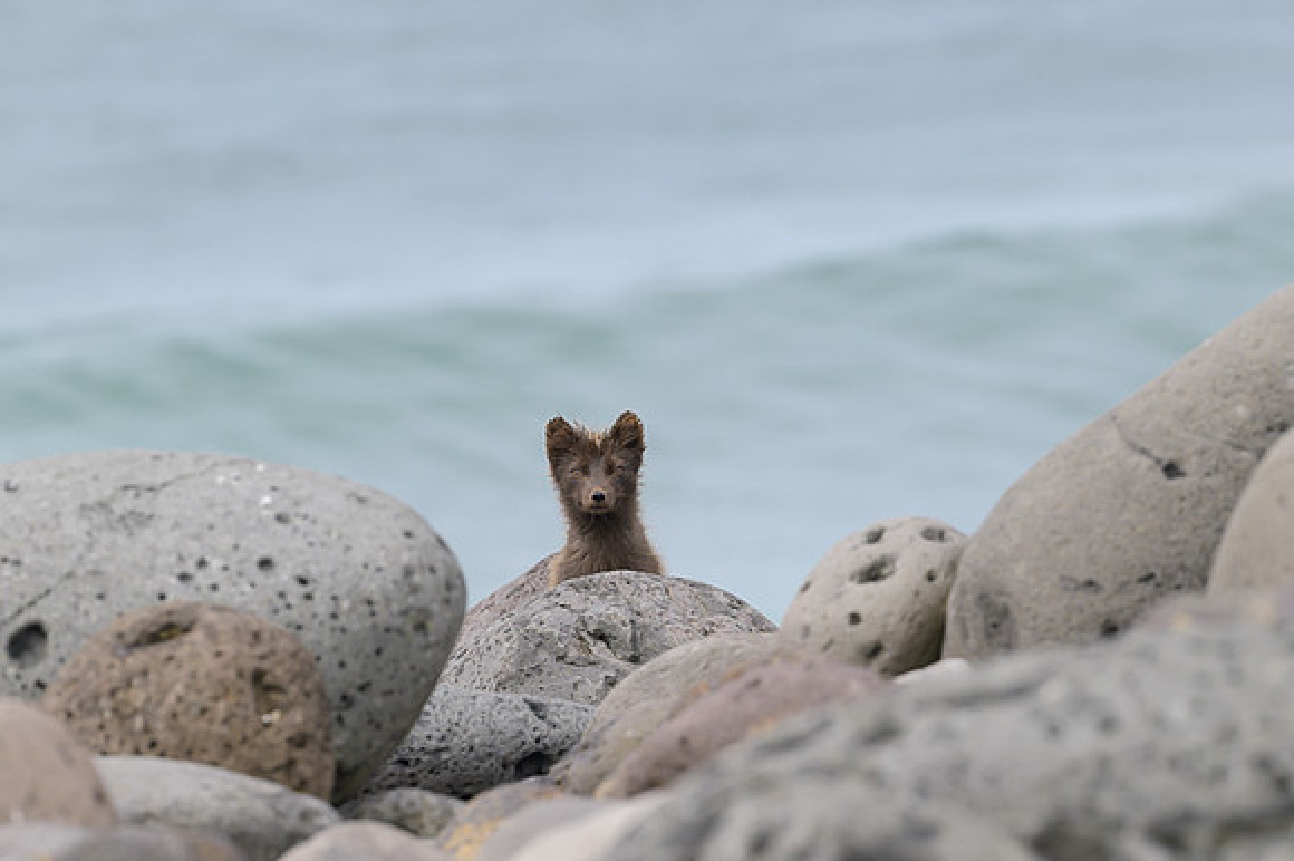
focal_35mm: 400
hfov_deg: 5.2
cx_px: 647
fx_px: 14369
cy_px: 430
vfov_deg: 3.4
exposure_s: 1/800
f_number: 9
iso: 800
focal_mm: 400
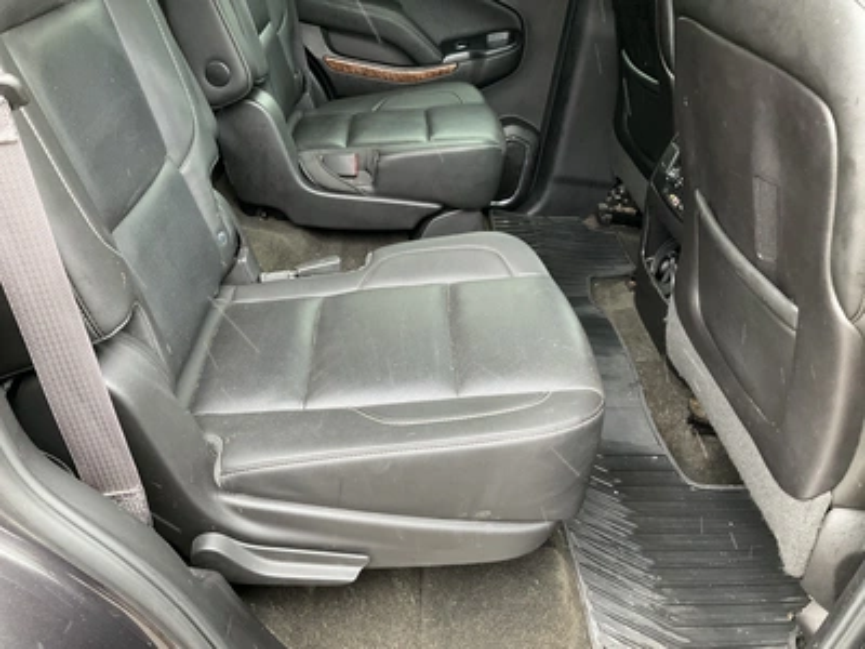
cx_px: 432
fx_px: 725
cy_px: 324
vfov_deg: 48.2
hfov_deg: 61.7
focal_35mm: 29
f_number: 1.8
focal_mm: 3
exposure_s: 1/60
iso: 125
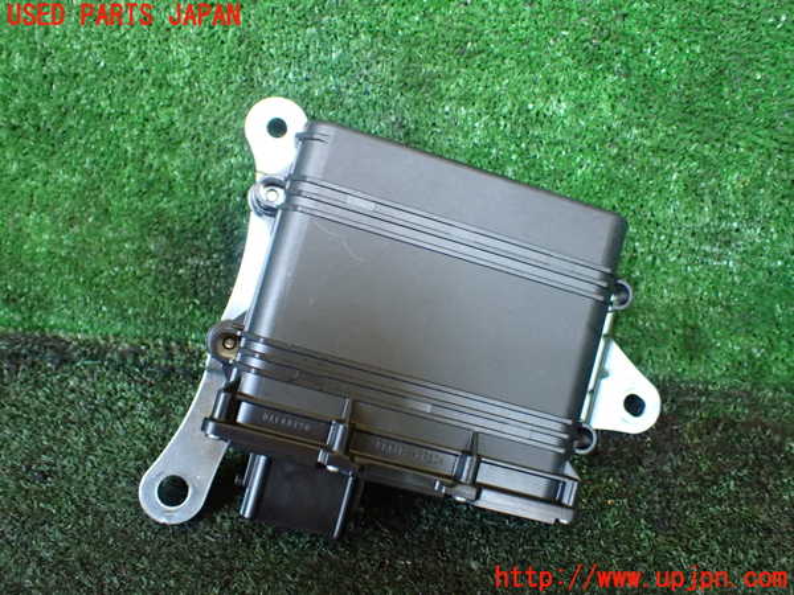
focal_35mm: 30
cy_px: 298
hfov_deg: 60.0
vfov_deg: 46.8
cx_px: 397
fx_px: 688
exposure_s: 1/100
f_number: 2.3
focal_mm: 5.4
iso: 800
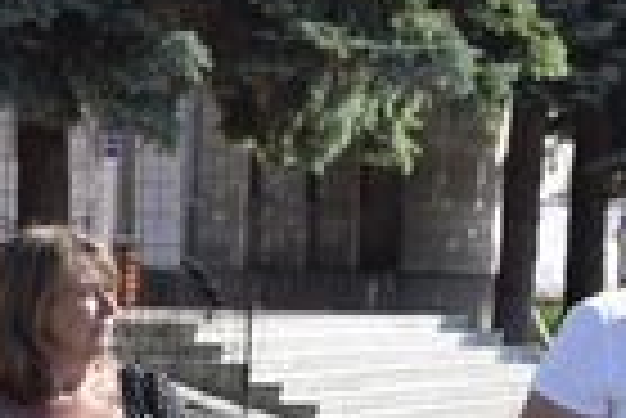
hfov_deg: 7.0
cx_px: -581
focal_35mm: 284
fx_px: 4938
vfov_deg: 4.8
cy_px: 699
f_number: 9
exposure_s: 1/320
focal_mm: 35
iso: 200
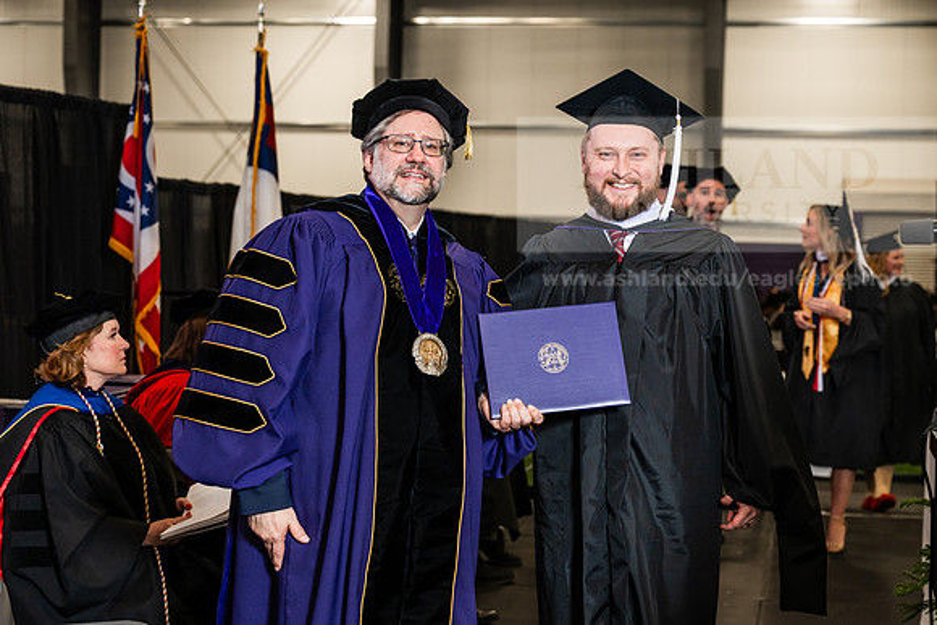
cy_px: 312
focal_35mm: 68
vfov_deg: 20.0
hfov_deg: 29.6
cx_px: 468
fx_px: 1770
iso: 1250
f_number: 4.5
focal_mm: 68
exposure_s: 1/200
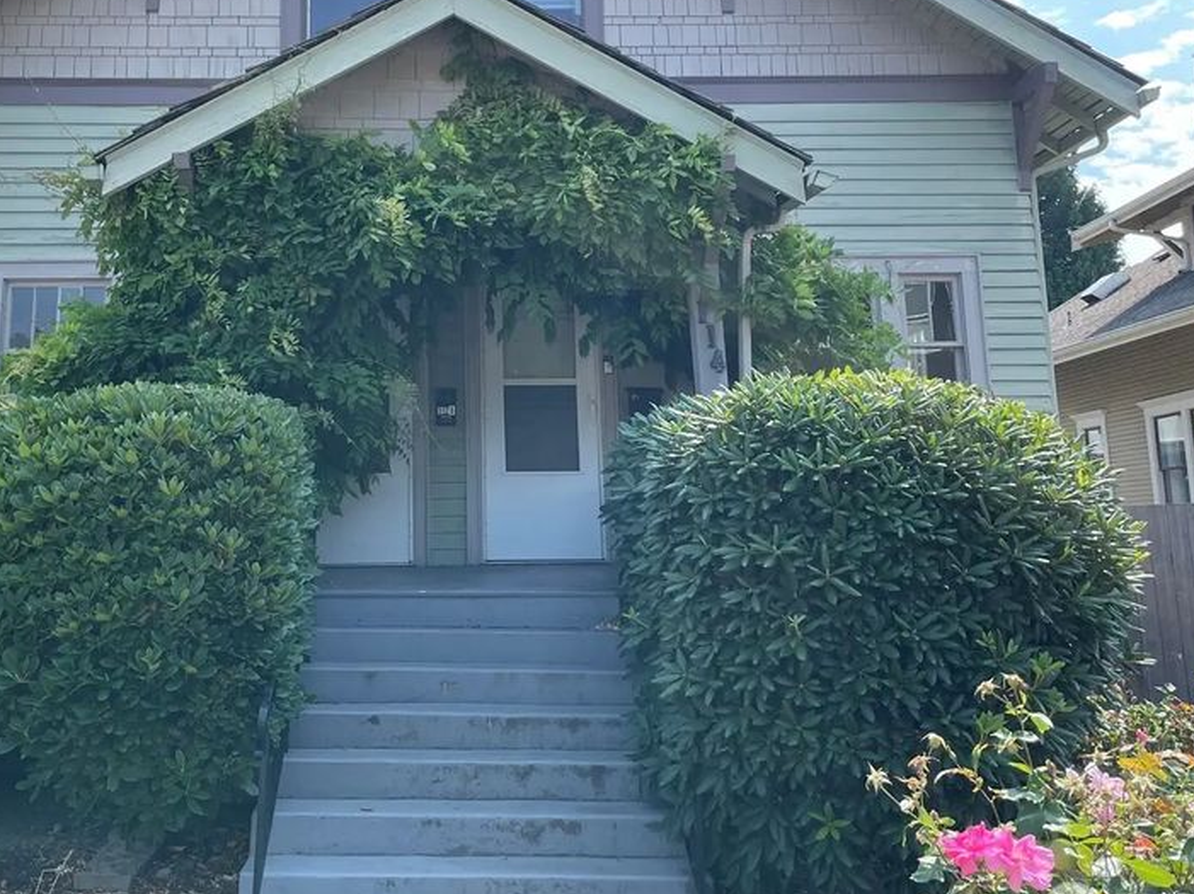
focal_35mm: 38
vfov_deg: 37.3
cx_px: 453
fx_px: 1310
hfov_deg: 48.6
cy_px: 301
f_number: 1.6
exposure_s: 1/1335
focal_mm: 4.2
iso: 32
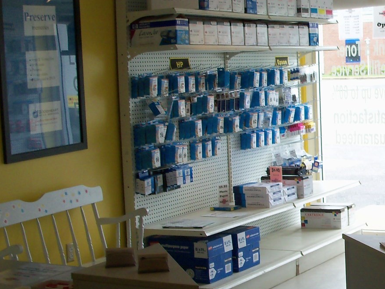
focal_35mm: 82
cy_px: 182
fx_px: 912
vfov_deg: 18.0
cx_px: 393
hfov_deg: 22.8
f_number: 3
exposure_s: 1/80
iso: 80
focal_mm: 6.3
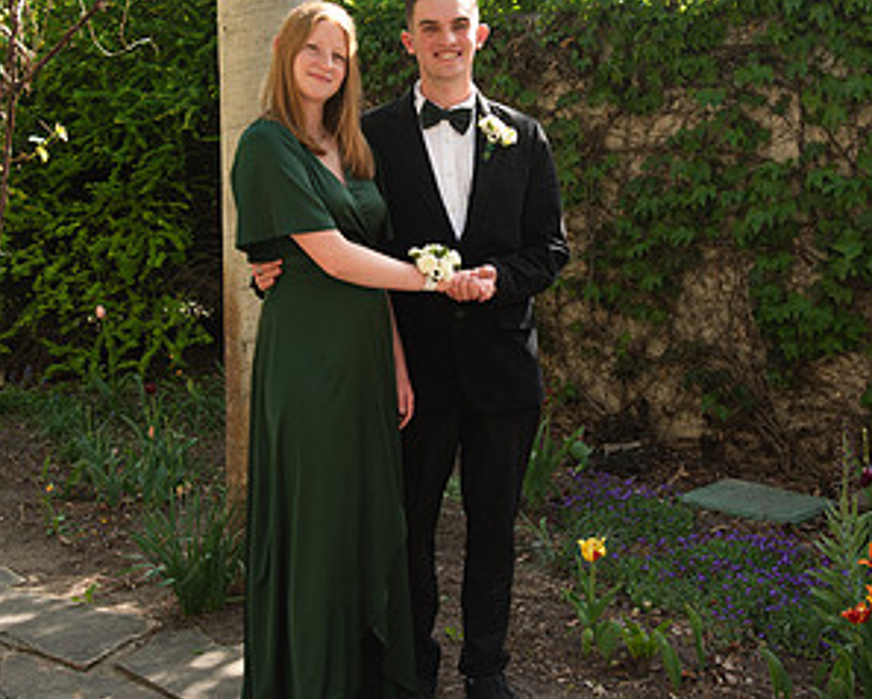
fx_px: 1395
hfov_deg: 34.7
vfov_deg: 28.0
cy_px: 264
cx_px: 437
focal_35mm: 54
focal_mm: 38
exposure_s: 1/200
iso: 200
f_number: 5
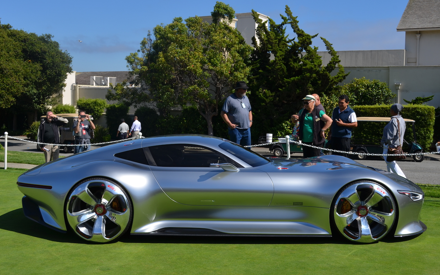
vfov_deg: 29.2
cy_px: 128
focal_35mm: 44
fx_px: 528
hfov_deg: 45.3
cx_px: 215
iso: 100
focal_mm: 28
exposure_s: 1/320
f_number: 9
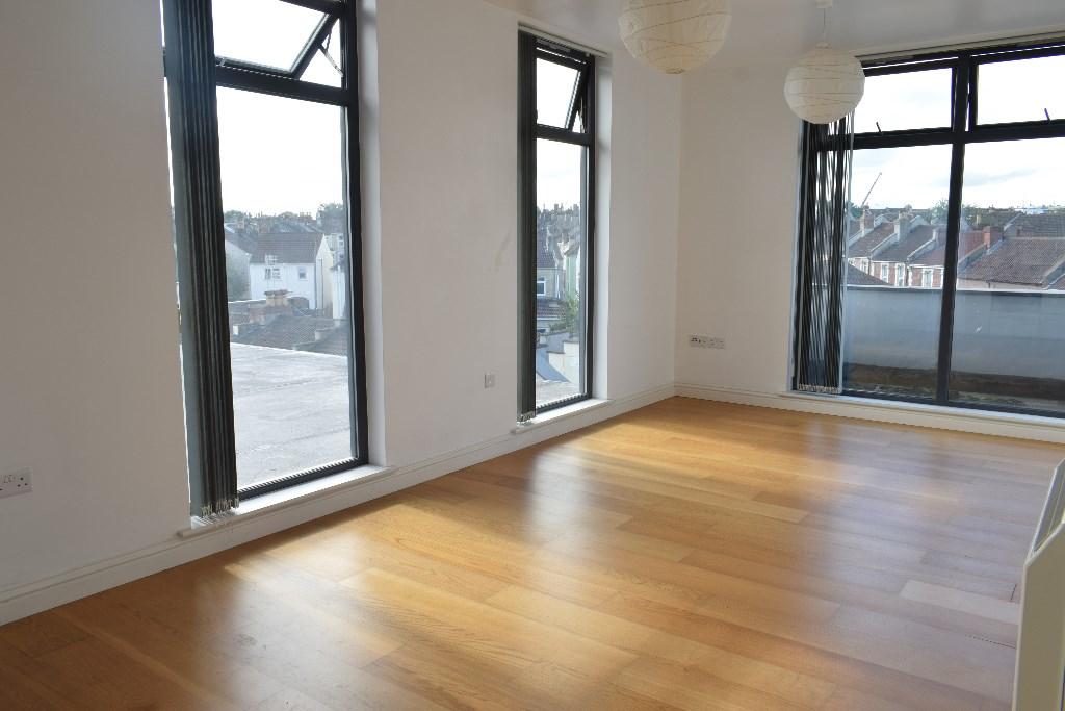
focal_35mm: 27
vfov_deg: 47.9
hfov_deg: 67.4
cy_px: 356
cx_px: 532
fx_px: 799
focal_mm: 18
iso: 100
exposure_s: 1/25
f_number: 9
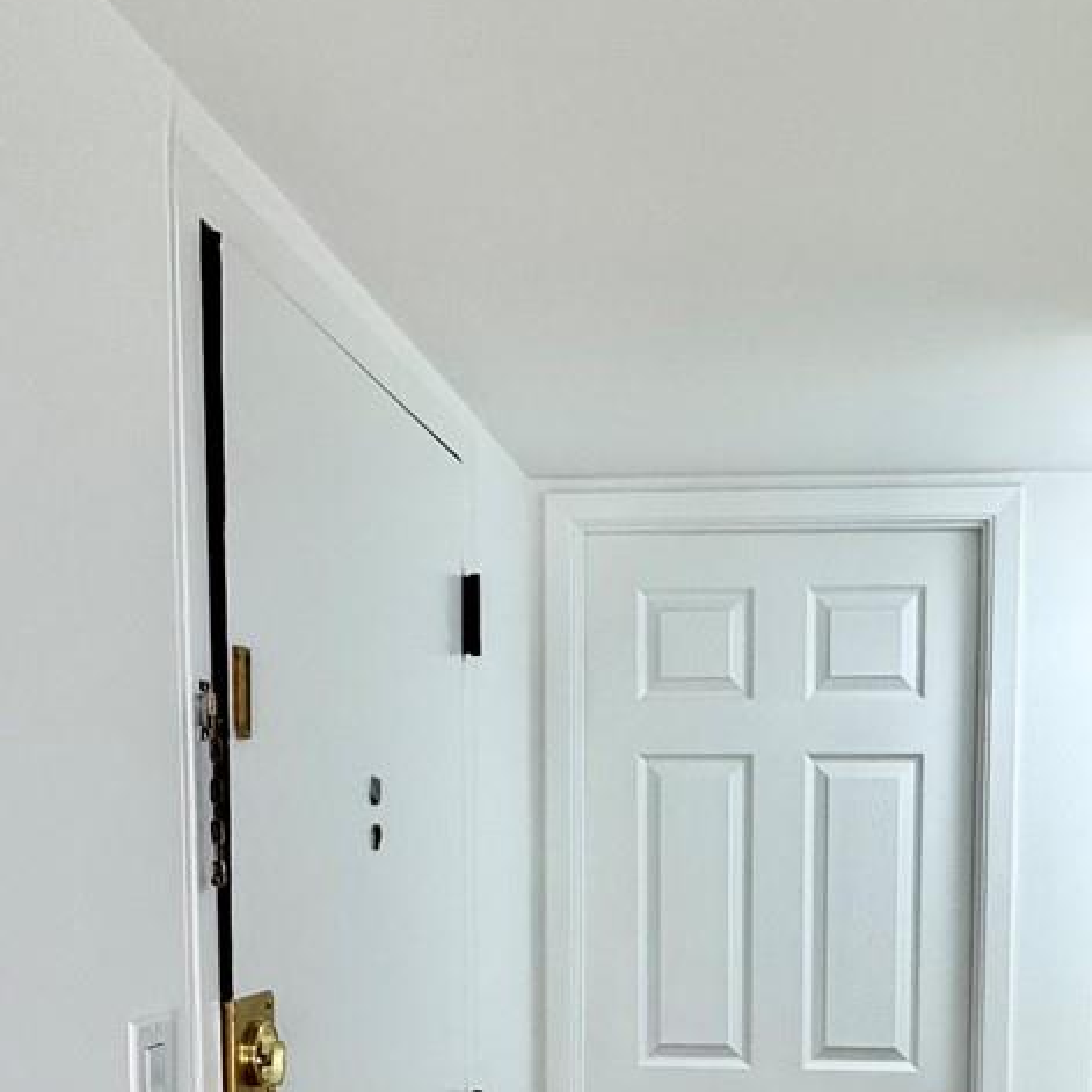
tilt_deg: -5.2
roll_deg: -0.4
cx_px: 686
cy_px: 948
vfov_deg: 37.8
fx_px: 1499
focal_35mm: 42
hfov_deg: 39.7
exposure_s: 1/120
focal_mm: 2.22
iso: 64
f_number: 2.2
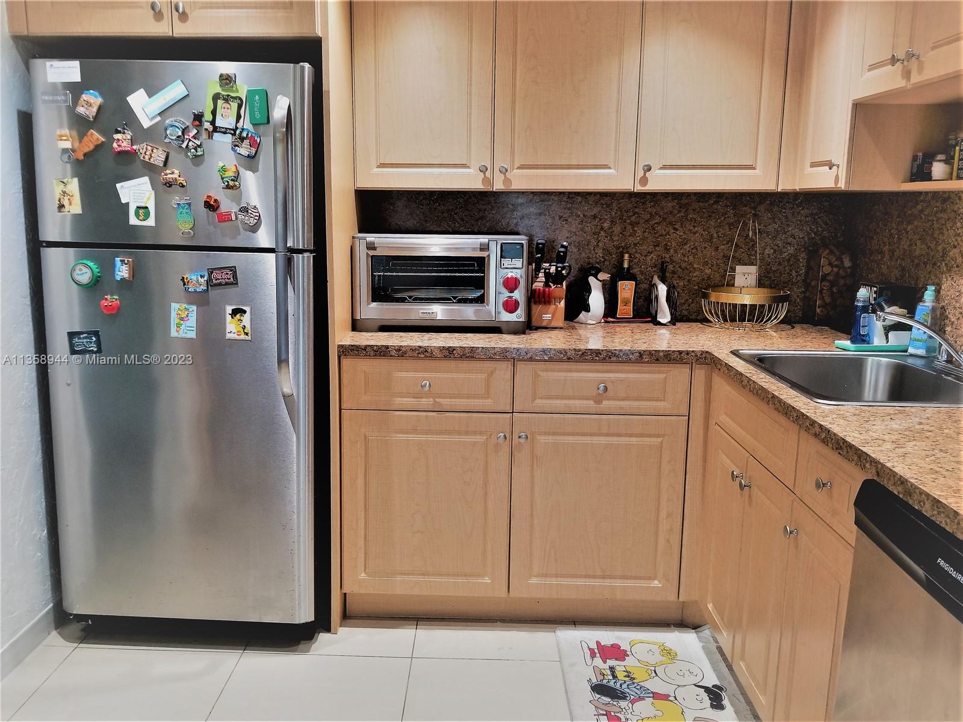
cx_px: 482
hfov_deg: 67.3
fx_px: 723
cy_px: 361
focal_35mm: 26
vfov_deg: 53.1
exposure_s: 1/30
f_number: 1.7
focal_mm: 4.25
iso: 200
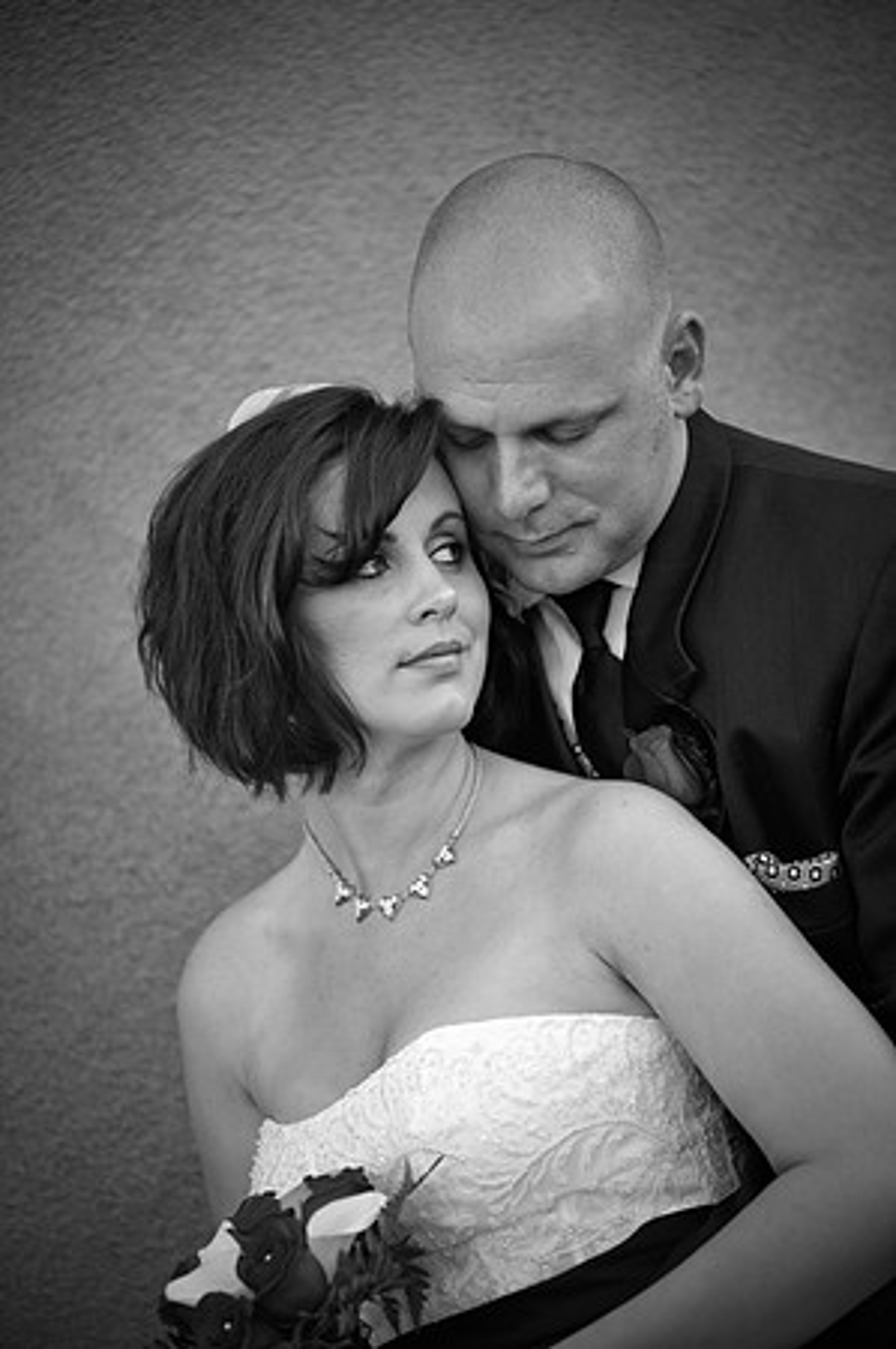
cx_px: 448
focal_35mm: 200
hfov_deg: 6.9
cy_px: 674
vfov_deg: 10.3
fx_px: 7483
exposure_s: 1/400
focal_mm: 200
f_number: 2.8
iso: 500
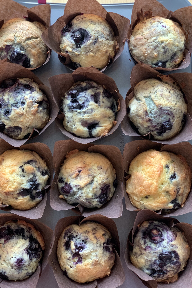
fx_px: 440
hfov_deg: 24.6
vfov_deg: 36.2
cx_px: 89
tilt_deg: -80.3
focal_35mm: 55
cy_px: 144
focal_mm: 6
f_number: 2.4
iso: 160
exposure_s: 1/60
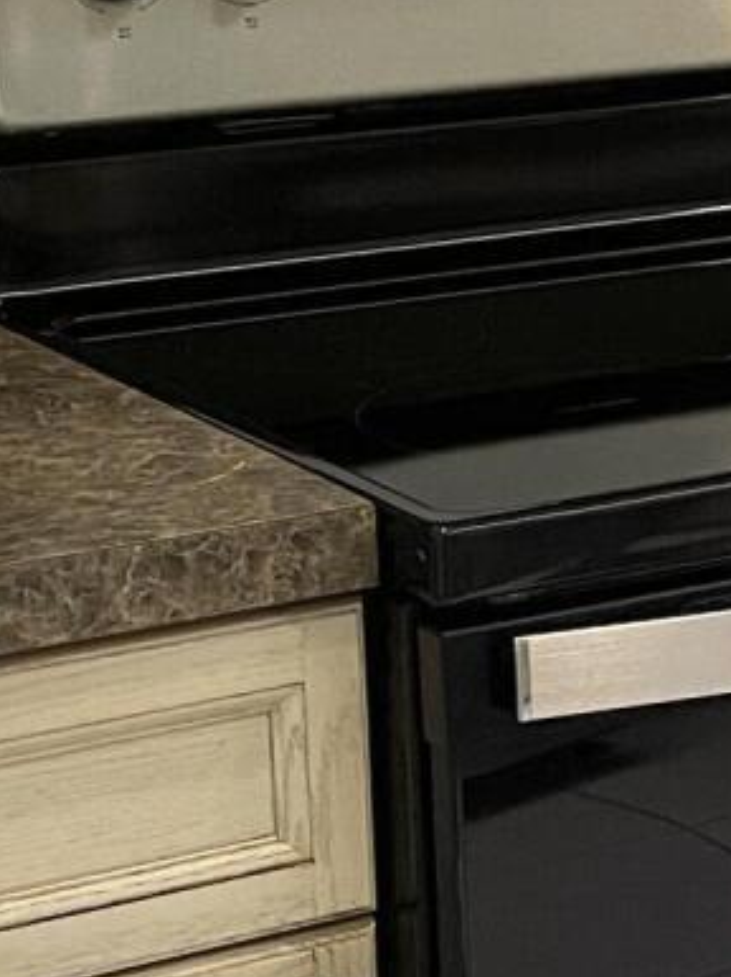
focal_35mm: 130
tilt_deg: -14.8
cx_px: 1244
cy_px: 373
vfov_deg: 15.2
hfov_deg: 10.8
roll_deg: -0.3
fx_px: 3666
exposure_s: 1/60
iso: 200
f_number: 1.6
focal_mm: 5.1
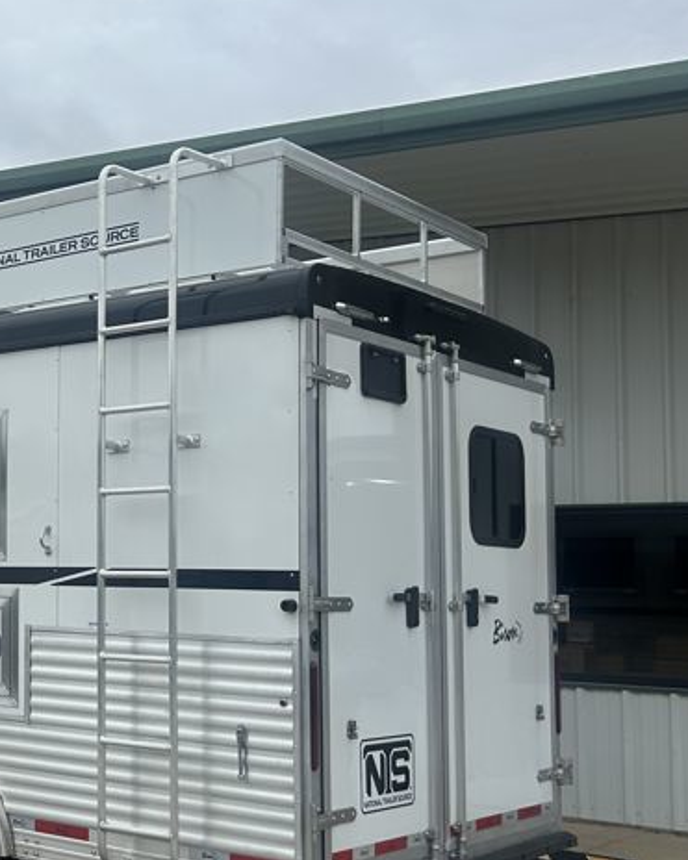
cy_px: 478
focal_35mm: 56
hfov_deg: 24.7
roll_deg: -1.7
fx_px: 1426
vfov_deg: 33.5
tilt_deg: +5.3
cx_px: -119
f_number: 1.5
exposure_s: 1/3165
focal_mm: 5.7
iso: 50
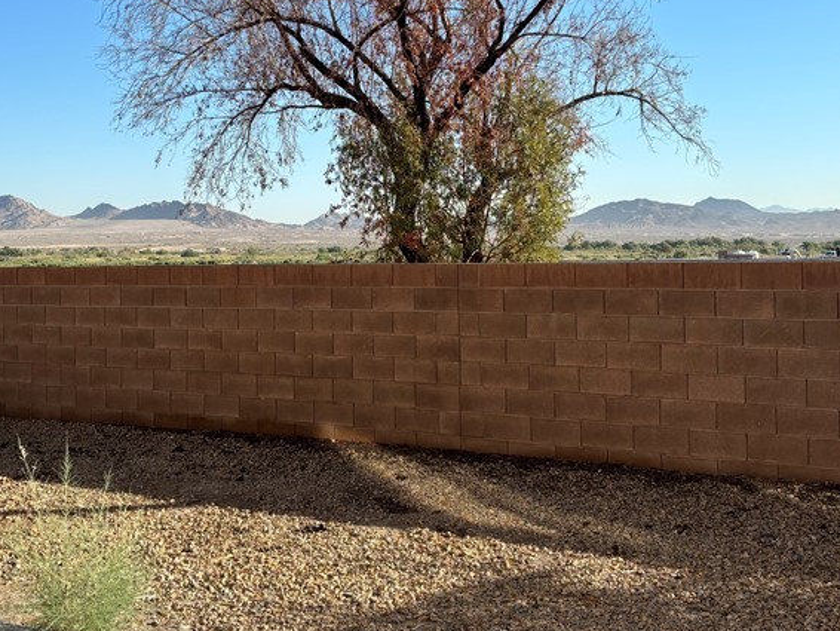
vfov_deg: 30.8
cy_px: 241
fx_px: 1141
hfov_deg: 40.2
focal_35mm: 47
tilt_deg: +0.8
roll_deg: +1.2
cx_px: 328
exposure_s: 1/3021
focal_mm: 5.96
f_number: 1.6
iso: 50
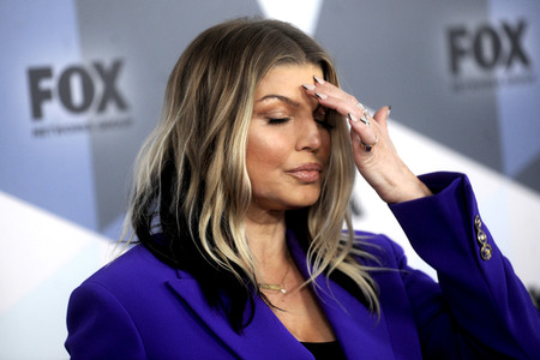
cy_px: 180
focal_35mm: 185
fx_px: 2775
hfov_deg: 11.1
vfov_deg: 7.4
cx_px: 270
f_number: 4
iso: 1600
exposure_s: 1/250
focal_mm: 185
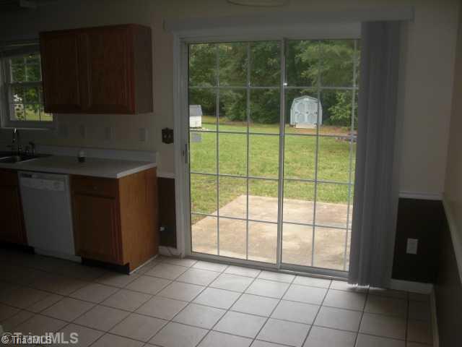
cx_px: 231
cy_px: 174
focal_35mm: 36
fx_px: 480
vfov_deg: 39.7
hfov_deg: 51.4
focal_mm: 6.3
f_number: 2.8
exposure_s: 1/200
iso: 50
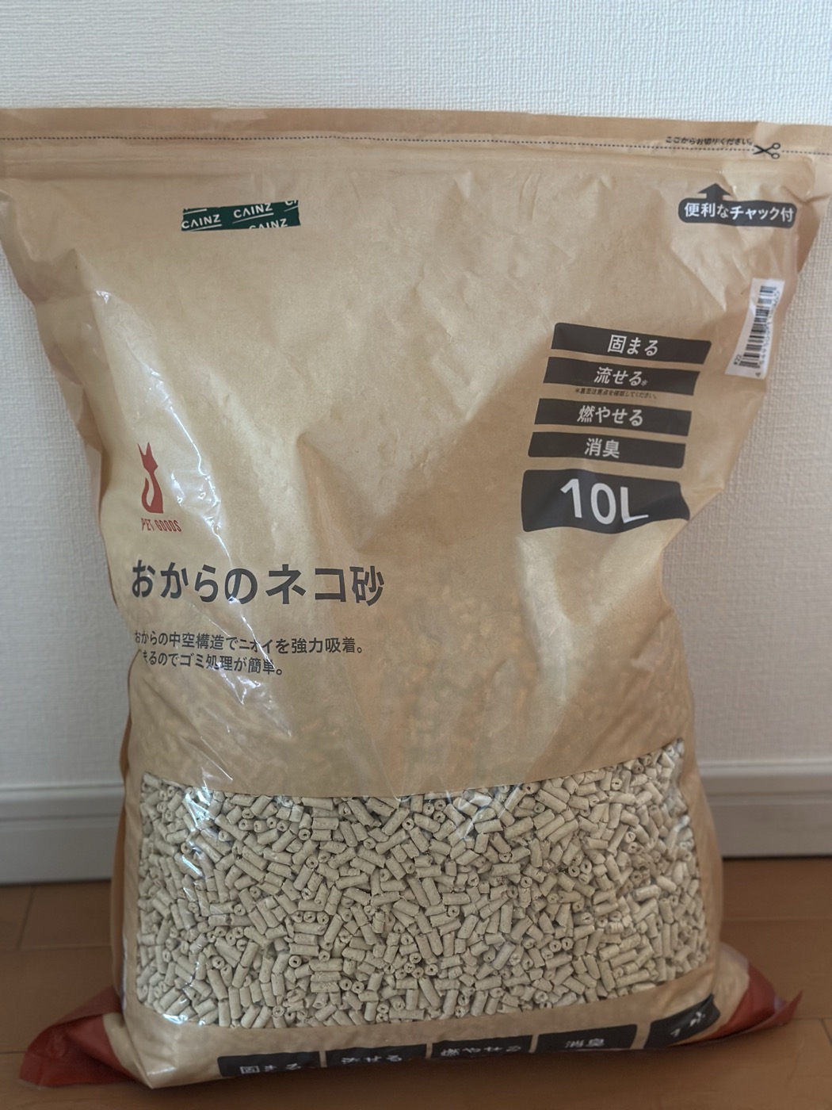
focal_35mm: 48
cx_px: 416
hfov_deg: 30.3
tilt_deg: -24.0
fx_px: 1538
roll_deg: -0.2
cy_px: 555
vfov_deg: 39.7
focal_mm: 6.86
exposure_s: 1/60
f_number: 1.78
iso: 400
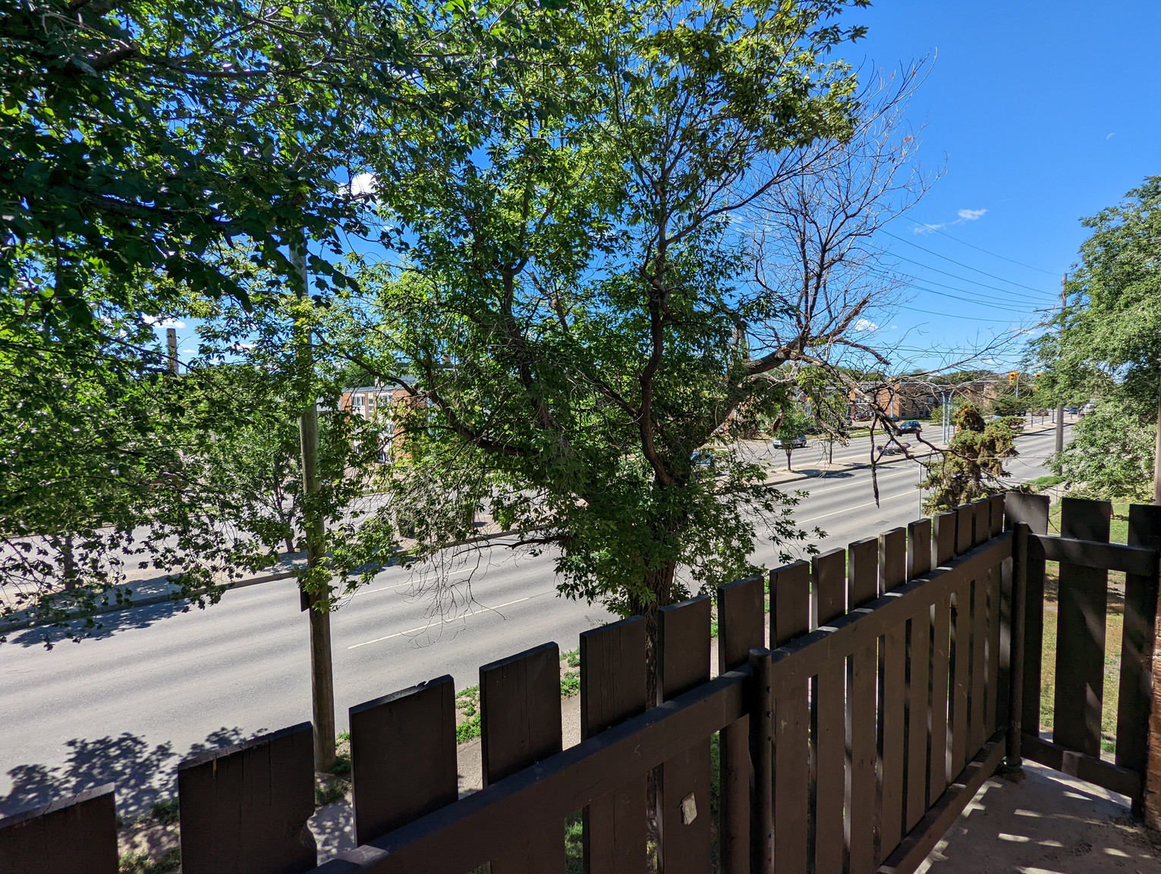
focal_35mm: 16
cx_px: 580
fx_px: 537
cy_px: 437
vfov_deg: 78.2
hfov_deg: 94.4
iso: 50
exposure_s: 1/1176
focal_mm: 2.35
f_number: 2.2
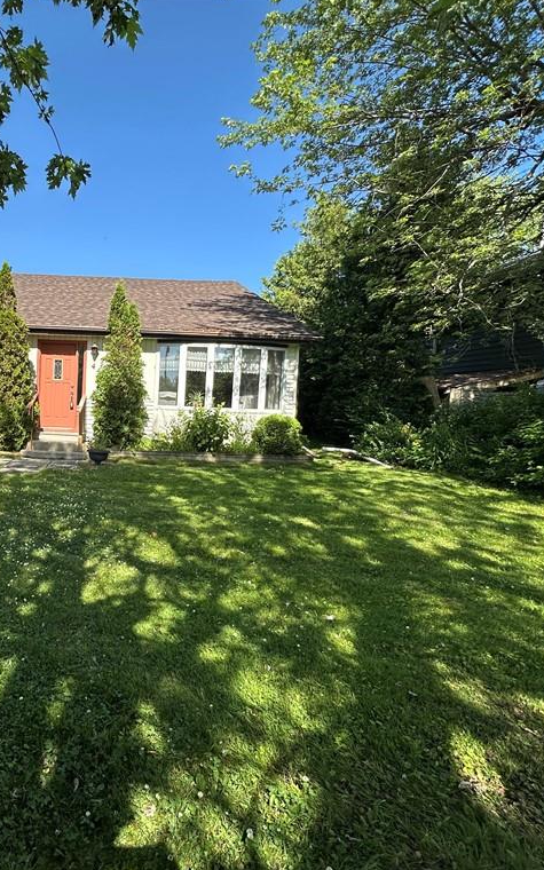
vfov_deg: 85.1
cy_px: 433
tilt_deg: -4.1
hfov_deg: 55.1
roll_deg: -2.4
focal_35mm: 20
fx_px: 474
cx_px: 102
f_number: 2.2
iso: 50
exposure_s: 1/932
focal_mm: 2.22
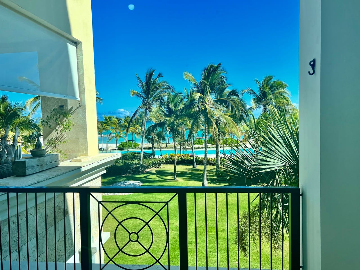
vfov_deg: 53.1
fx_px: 270
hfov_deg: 67.3
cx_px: 180
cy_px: 135
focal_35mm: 26
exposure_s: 1/4630
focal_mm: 5.7
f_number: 1.5
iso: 50
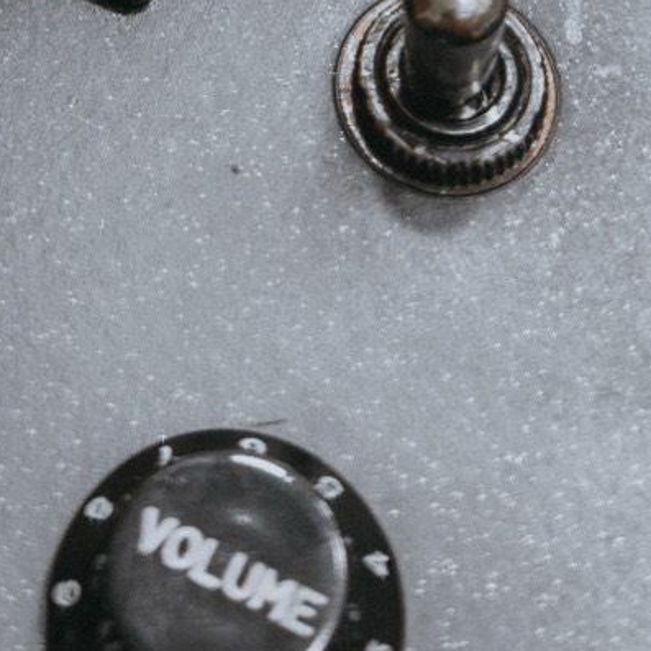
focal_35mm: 107
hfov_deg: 16.2
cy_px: -500
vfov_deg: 14.4
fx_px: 2277
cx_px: 148
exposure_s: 1/60
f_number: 1.8
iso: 400
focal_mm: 6.86
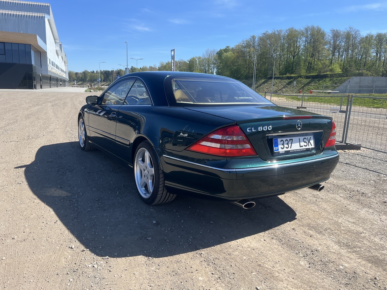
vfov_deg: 53.1
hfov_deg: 67.3
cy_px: 145
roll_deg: -0.5
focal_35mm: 26
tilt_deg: -10.6
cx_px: 194
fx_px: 291
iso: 50
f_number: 1.6
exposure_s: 1/1832
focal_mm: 5.1
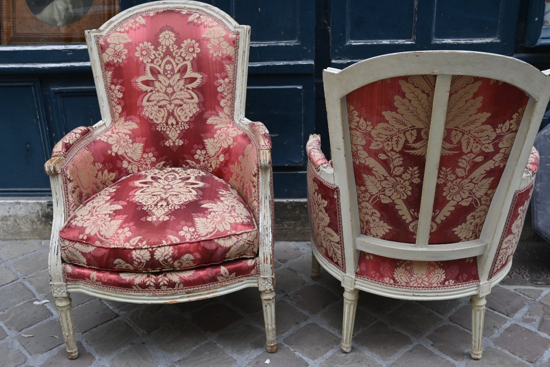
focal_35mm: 40
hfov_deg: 48.5
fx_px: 611
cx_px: 274
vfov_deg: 33.4
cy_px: 186
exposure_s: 1/250
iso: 200
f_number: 4.5
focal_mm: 26
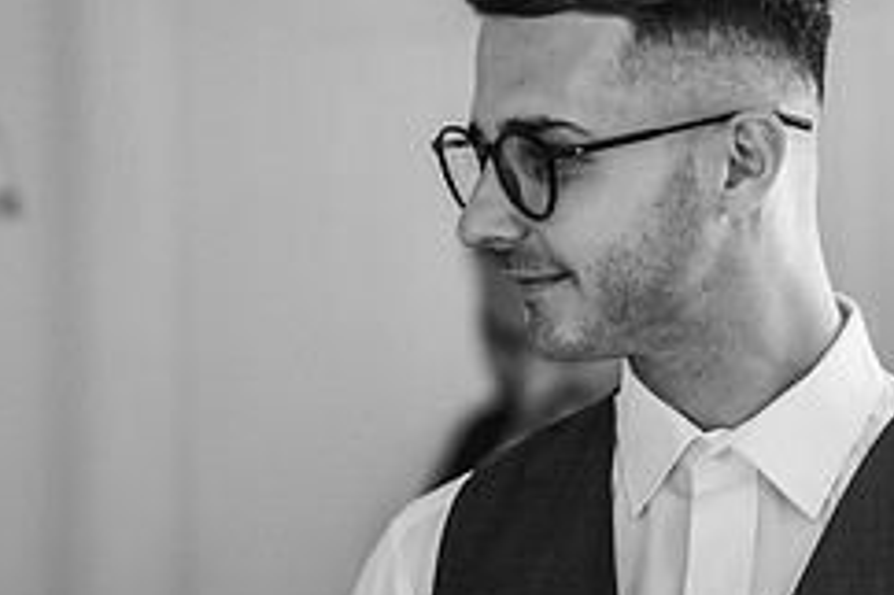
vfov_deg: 6.7
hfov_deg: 10.0
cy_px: 355
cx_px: 857
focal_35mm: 204
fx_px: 5062
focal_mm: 85
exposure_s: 1/200
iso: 400
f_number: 1.8
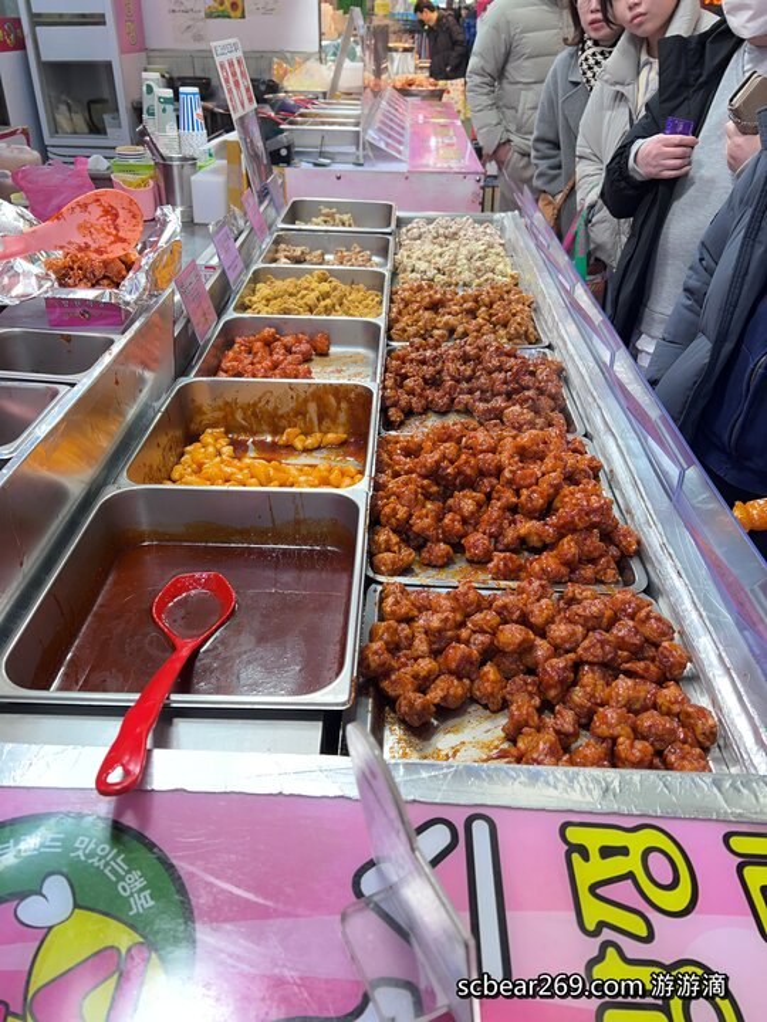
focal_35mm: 26
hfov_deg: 53.1
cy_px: 511
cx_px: 384
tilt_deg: -31.9
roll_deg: -1.1
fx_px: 768
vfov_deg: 67.3
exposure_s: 1/120
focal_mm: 5.7
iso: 80
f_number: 1.5
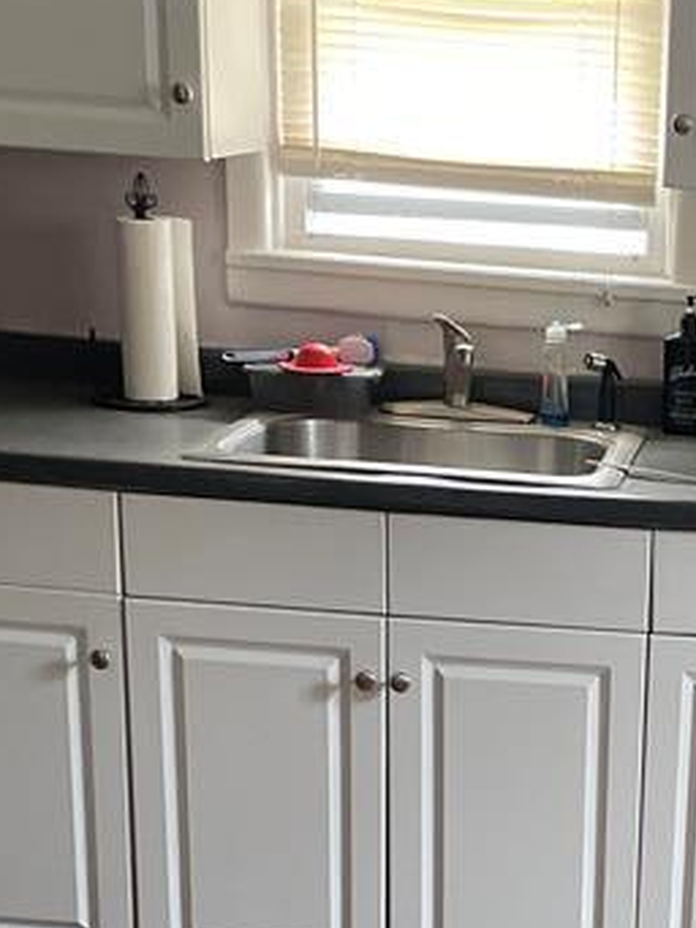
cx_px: 682
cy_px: 855
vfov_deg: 24.2
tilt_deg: -19.3
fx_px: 2090
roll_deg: -0.3
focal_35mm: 78
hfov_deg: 18.5
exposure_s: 1/40
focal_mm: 4.2
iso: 400
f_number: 1.6
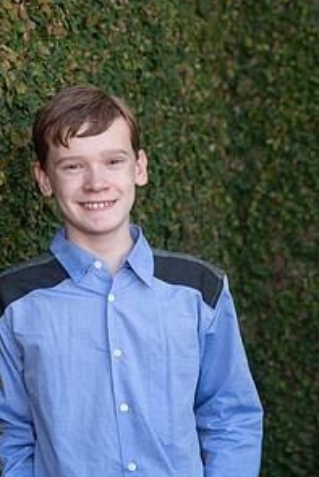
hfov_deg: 10.5
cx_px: 100
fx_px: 1739
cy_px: 265
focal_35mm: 131
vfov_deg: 15.6
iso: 640
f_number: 5
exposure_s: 1/250
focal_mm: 86
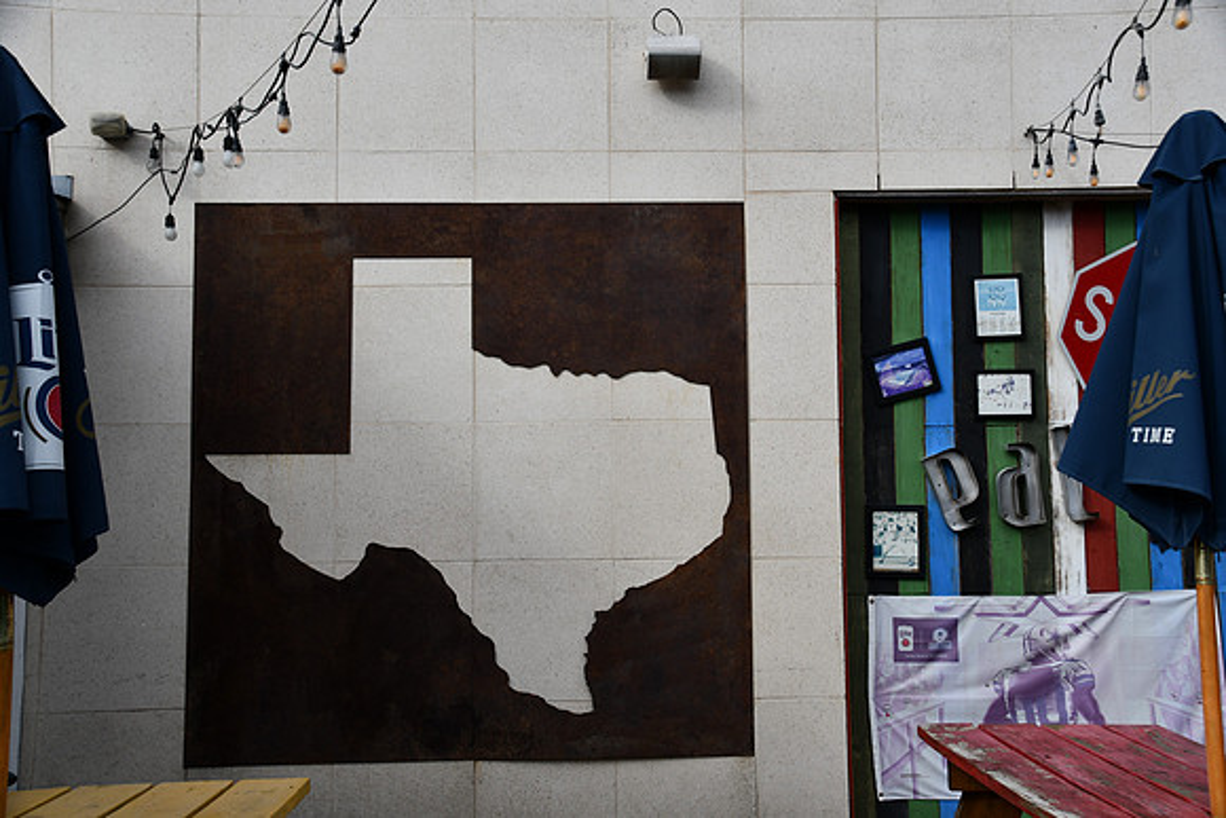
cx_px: 613
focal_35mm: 39
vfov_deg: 34.2
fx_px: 1328
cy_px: 409
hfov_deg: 49.5
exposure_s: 1/250
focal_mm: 26
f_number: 8
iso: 100
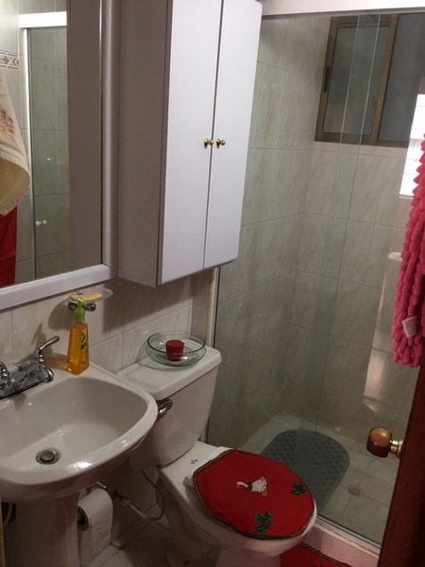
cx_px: 212
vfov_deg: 61.7
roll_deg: -4.2
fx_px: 475
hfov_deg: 48.2
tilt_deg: -16.0
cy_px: 284
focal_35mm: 29
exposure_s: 1/15
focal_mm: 4.15
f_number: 2.2
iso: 50
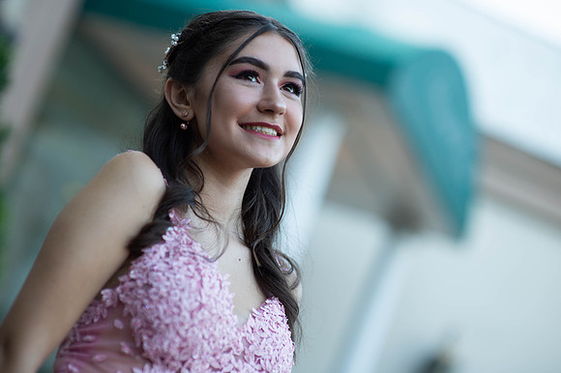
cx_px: 280
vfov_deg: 16.1
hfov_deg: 23.9
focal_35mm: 85
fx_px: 1324
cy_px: 186
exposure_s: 1/640
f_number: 2
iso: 250
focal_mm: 85
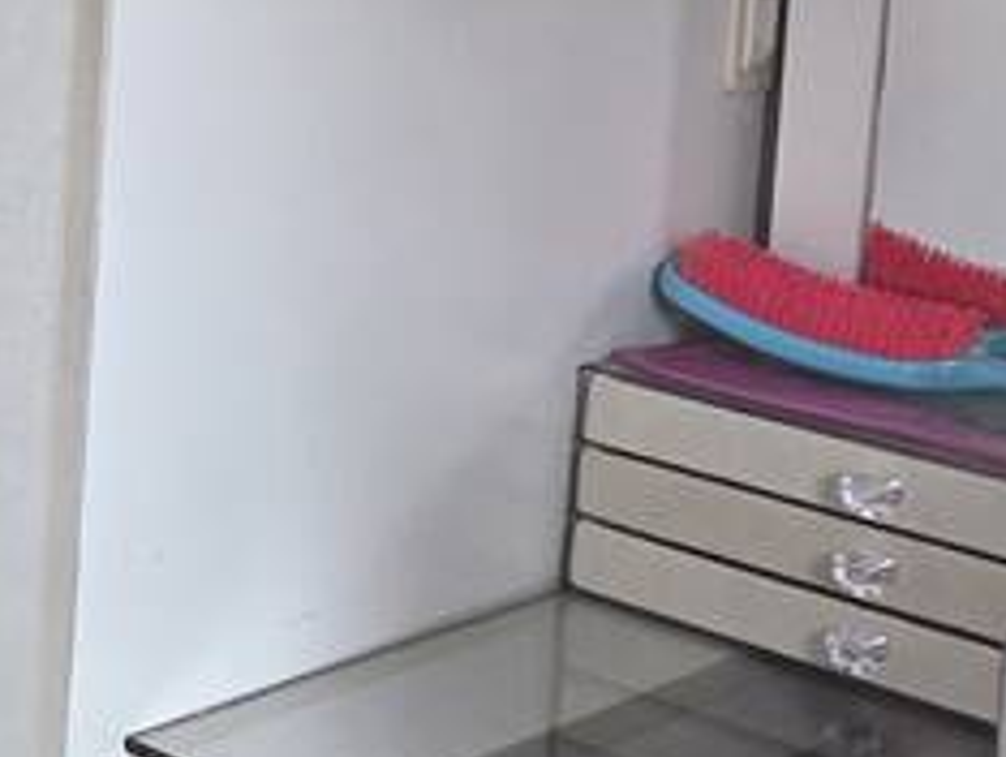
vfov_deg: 17.6
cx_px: -1040
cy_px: -133
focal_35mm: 80
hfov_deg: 17.2
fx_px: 2327
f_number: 1.9
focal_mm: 2.2
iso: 160
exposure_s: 1/120
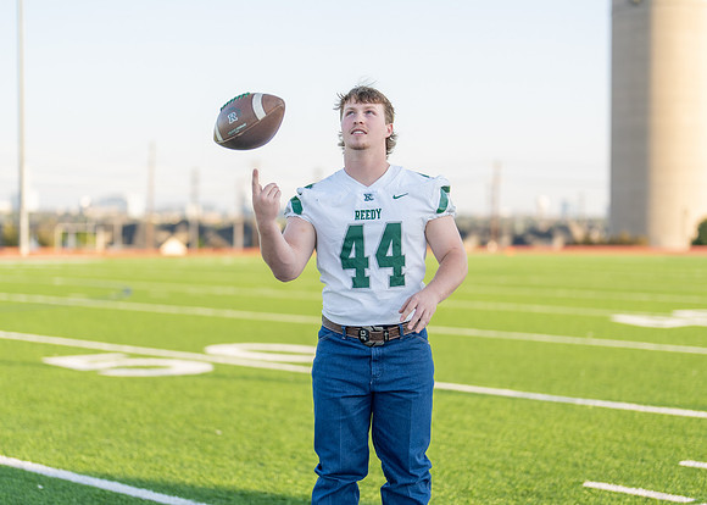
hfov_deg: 28.8
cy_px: 271
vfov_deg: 20.7
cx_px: 350
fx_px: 1378
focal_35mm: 69
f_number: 1.2
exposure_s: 1/2000
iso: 100
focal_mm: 50
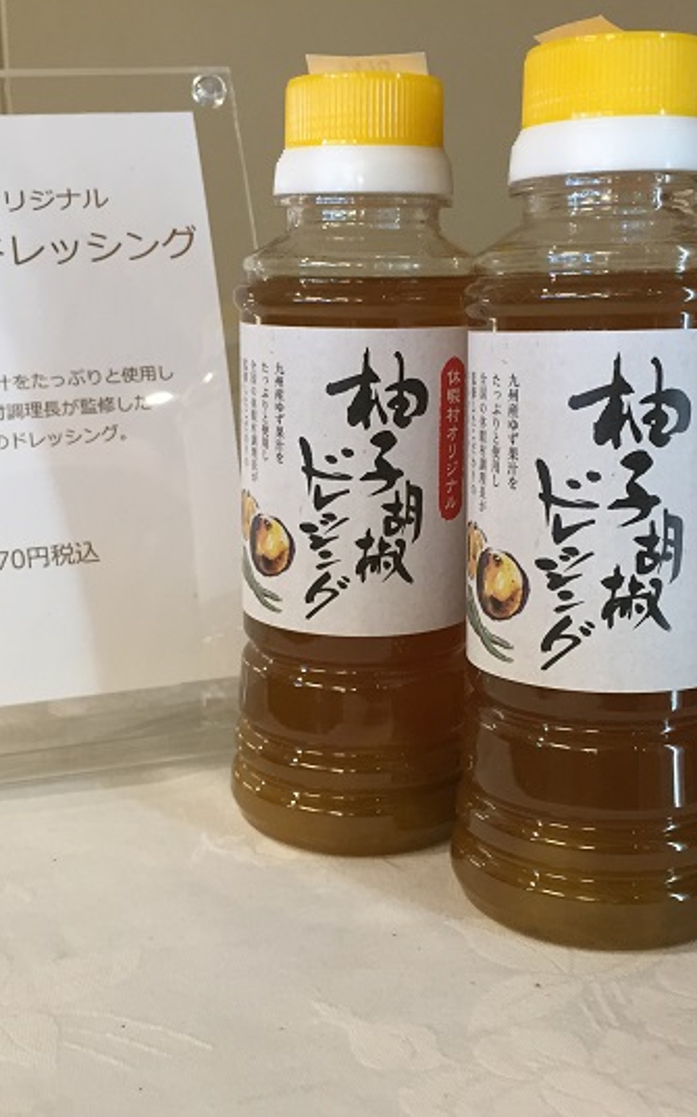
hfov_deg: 30.5
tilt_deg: -12.2
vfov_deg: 47.2
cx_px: 328
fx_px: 1278
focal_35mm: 42
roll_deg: +2.0
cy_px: 560
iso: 125
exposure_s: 1/33
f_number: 2.2
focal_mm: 4.15
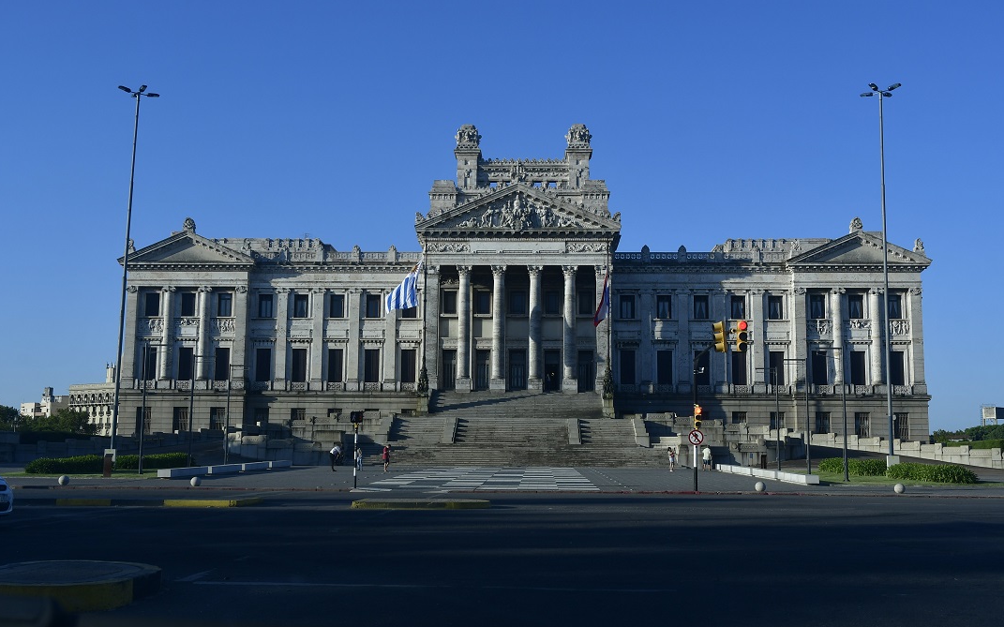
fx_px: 1012
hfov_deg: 52.8
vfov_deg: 34.4
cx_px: 501
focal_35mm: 37
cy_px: 319
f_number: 7.1
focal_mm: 24
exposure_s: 1/400
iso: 125
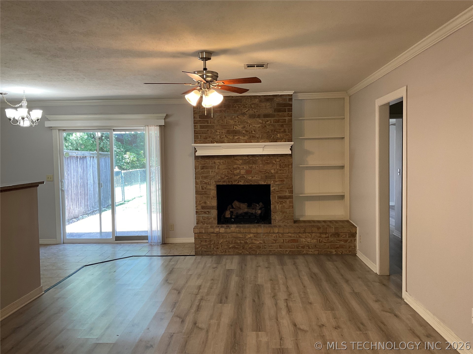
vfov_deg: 48.2
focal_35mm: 29
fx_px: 396
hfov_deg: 61.7
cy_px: 177
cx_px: 236
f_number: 1.8
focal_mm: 3
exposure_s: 1/60
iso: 64
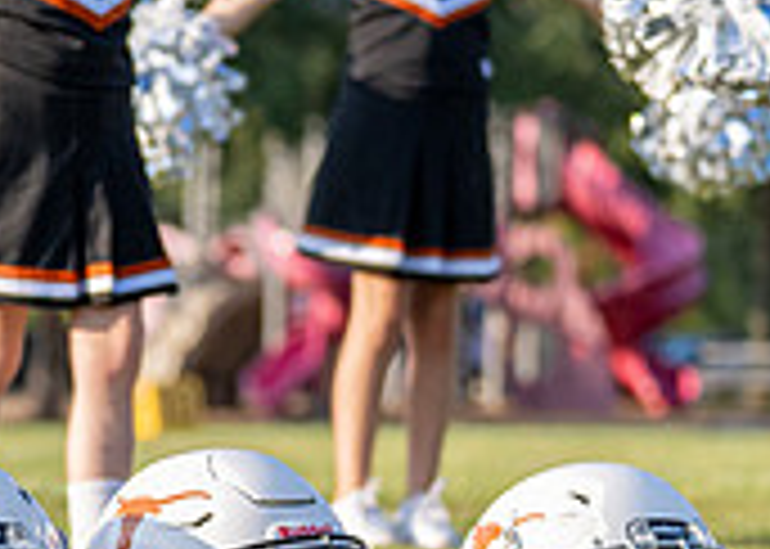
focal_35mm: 334
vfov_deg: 4.3
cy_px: 598
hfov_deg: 6.0
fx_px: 7301
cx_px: -382
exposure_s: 1/3200
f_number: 2.8
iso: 320
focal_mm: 70
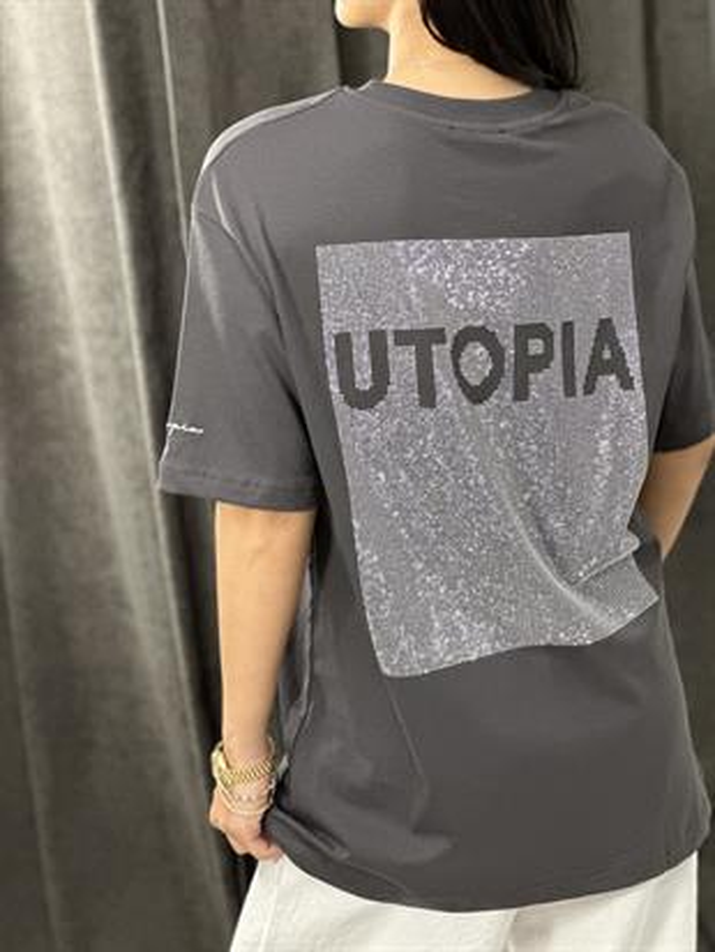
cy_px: 476
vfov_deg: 25.3
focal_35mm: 77
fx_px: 2120
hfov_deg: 19.1
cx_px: 358
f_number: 2.8
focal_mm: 9
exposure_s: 1/33
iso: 250
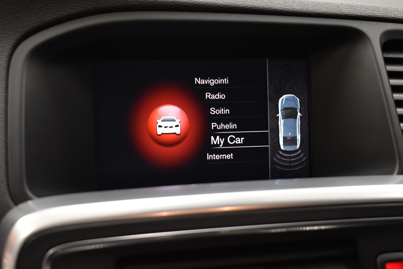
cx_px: 202
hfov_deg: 36.9
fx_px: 605
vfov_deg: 25.1
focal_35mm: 54
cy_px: 134
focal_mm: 36
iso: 2000
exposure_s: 1/60
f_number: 4.8
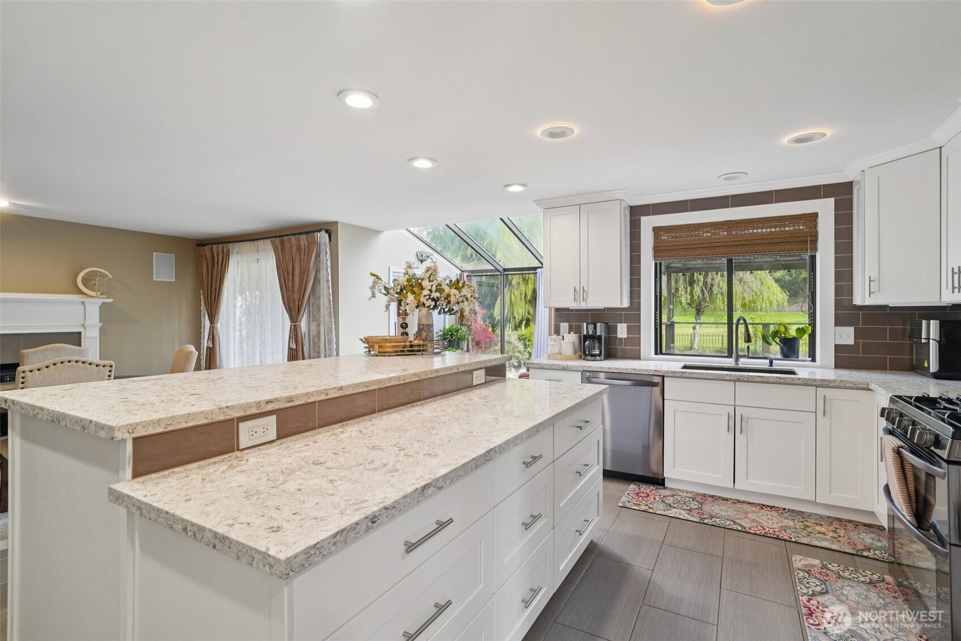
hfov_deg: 96.7
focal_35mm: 16
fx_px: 427
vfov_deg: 73.7
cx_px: 480
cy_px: 320
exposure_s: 1/60
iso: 1600
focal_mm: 16
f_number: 8
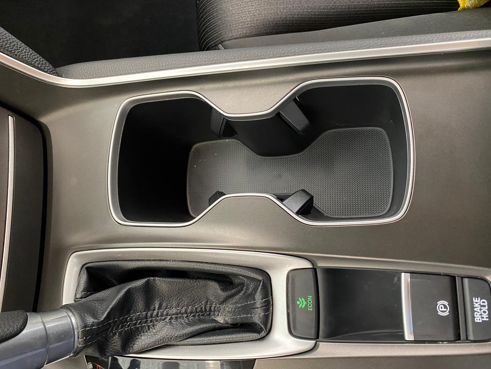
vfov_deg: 53.1
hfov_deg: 67.3
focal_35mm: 26
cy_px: 184
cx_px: 246
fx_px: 369
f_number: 1.8
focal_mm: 4.25
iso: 400
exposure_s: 1/40
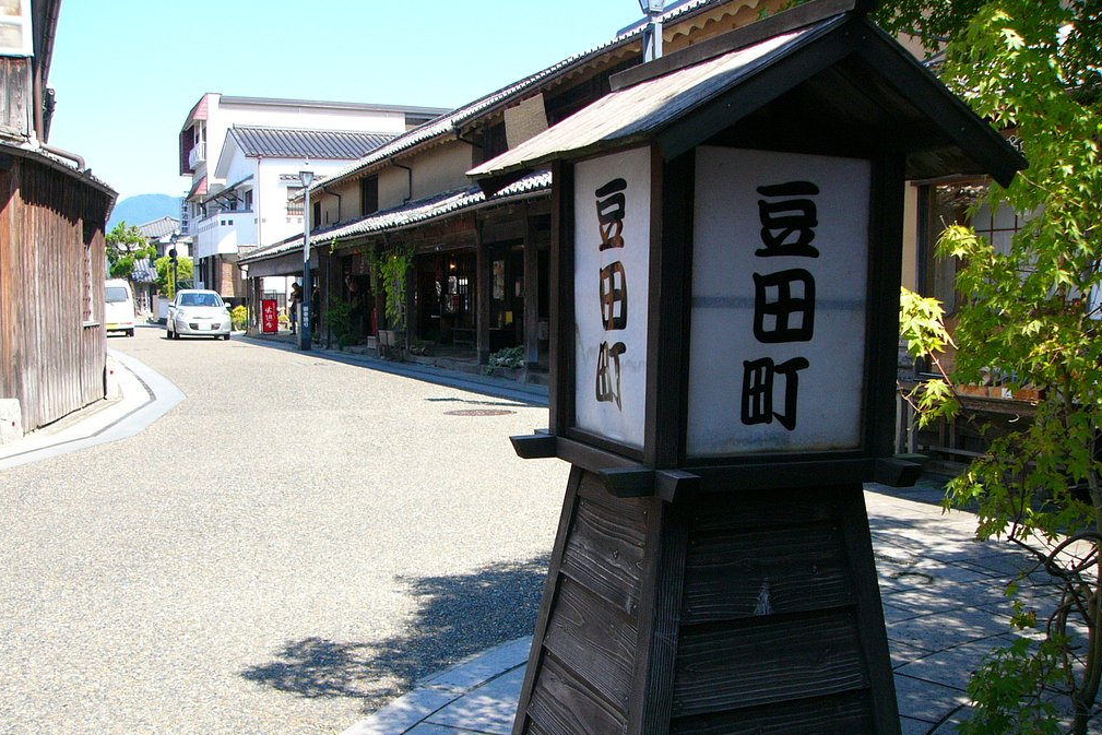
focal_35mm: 38
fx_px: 1163
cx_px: 547
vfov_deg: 35.0
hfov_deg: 50.7
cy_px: 418
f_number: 2.8
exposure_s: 1/640
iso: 100
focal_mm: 6
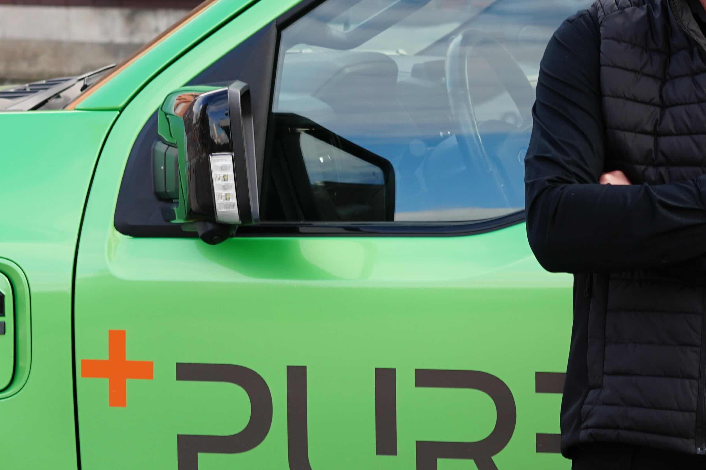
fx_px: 3867
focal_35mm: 197
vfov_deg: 7.0
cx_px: 521
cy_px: 313
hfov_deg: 10.4
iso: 100
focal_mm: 55
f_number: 5
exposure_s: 1/100
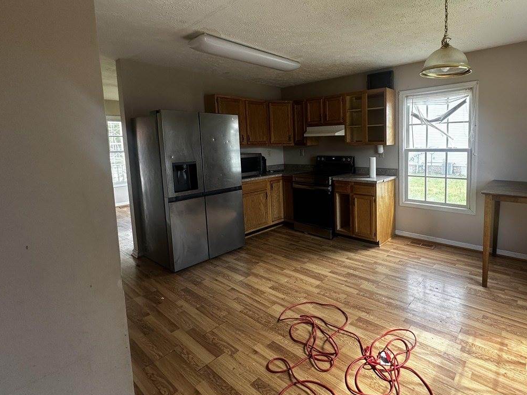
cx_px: 336
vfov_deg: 71.2
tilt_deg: -3.8
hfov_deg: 85.7
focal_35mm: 18
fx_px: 274
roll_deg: +0.9
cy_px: 168
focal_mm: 2.22
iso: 125
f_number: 2.2
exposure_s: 1/99
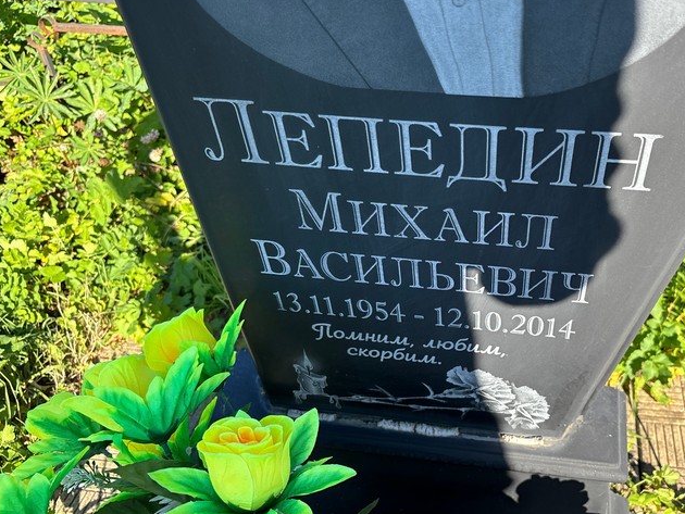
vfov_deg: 42.9
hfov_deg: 54.6
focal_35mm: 33
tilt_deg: -40.4
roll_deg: +4.2
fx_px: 653
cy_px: 234
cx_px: 433
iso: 50
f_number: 1.6
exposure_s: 1/752
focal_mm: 5.96
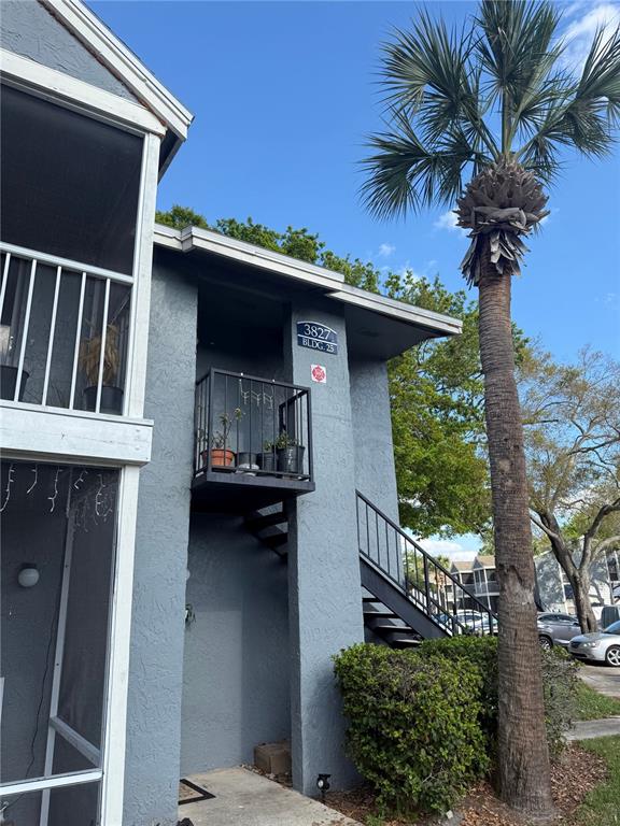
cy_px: 413
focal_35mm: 24
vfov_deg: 71.6
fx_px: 573
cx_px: 310
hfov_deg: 56.8
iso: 80
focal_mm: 6.76
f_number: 1.78
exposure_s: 1/1689
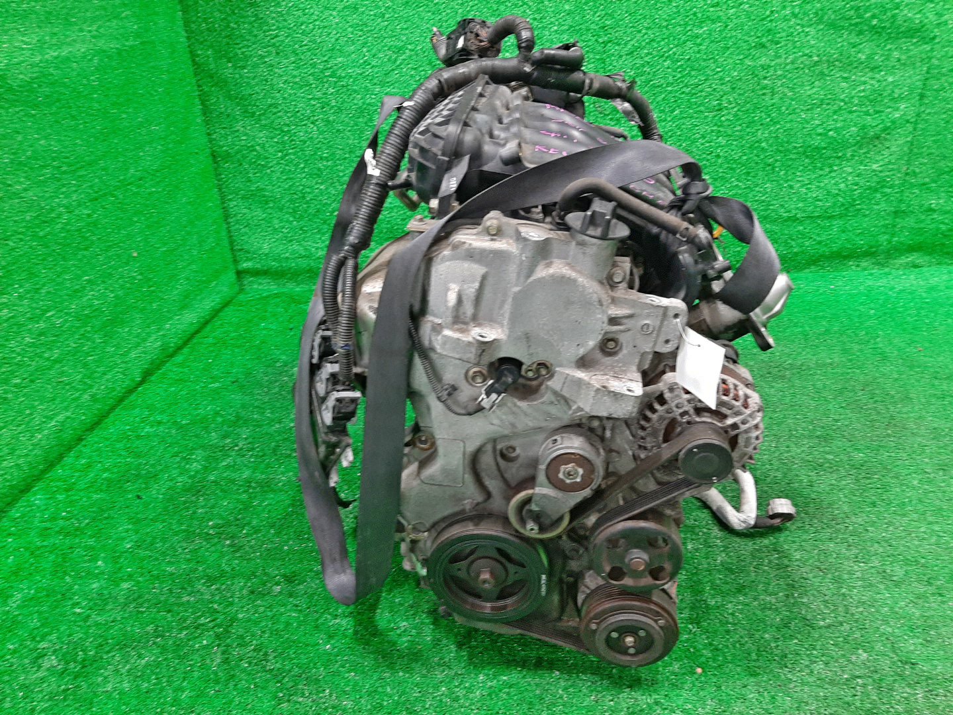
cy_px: 358
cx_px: 476
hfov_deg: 67.3
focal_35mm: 26
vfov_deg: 53.1
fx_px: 716
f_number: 1.7
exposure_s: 1/50
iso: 225
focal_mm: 3.93
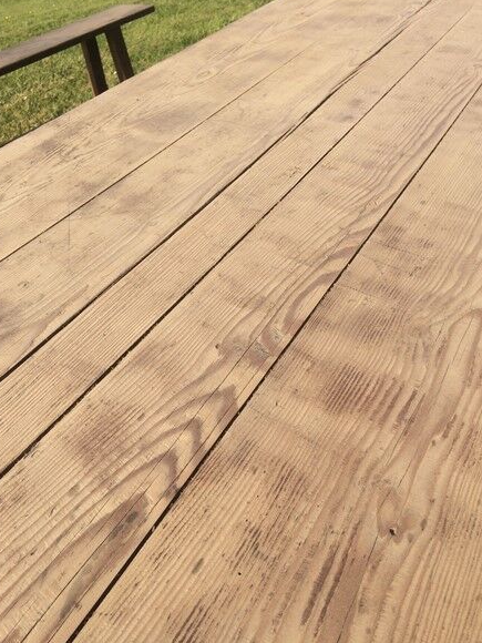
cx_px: 235
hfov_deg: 46.8
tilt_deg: -43.8
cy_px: 320
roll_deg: +6.7
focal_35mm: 30
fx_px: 557
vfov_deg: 60.0
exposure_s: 1/1414
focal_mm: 4.15
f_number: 2.2
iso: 32
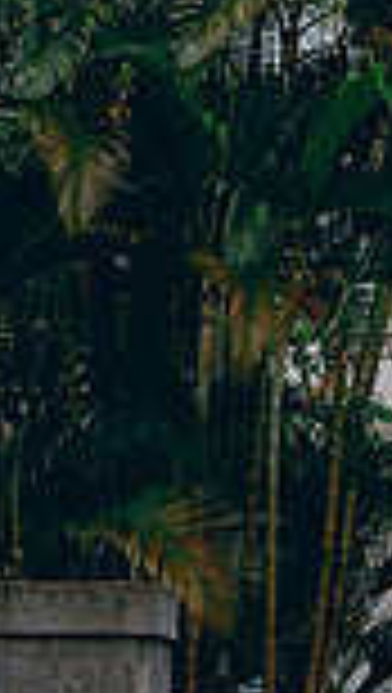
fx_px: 4881
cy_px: -243
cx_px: 1059
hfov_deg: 4.5
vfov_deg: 8.0
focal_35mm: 265
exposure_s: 1/2000
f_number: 1.8
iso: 100
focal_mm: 50
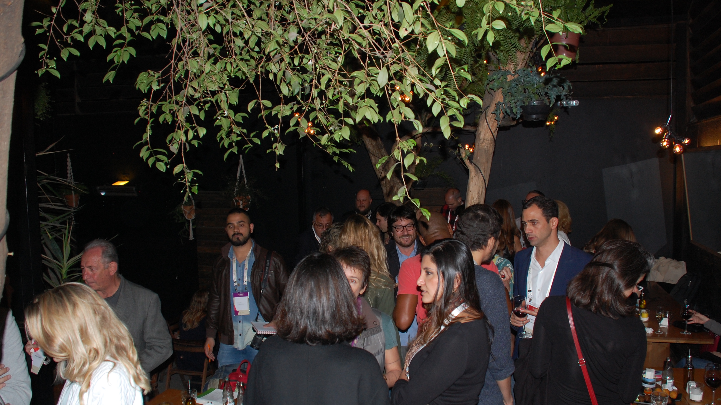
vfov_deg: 35.6
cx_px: 378
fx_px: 631
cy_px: 213
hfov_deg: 59.5
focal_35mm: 33
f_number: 3.8
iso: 400
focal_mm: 20
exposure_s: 1/60
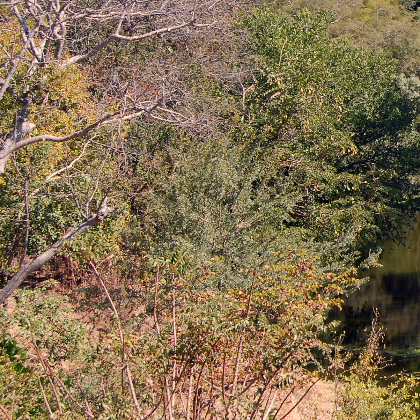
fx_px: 1579
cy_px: 161
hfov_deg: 14.1
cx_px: 654
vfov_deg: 15.1
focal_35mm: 115
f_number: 7.1
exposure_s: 1/250
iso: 200
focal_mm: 28
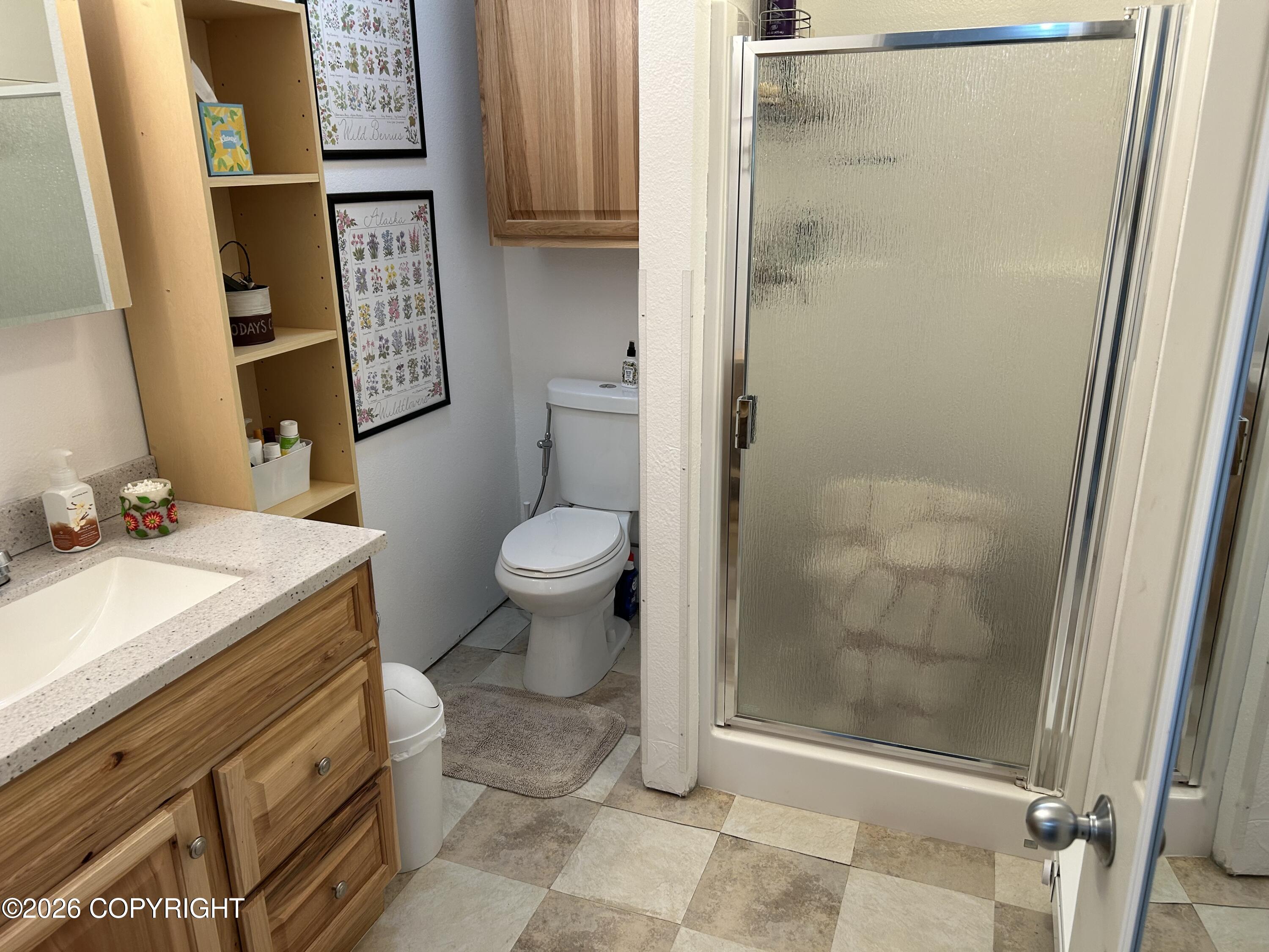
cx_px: 634
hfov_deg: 67.3
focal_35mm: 26
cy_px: 476
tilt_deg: -18.4
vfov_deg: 53.1
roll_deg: +1.2
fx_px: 953
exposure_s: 1/120
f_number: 1.5
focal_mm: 5.7
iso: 100
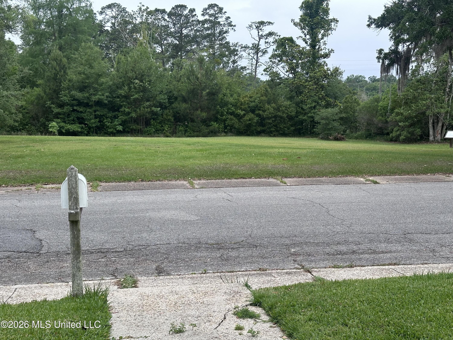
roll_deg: +0.9
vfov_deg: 30.3
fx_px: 628
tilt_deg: -6.5
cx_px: 226
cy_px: 170
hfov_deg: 39.7
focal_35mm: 48
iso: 64
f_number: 1.78
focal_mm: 6.86
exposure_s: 1/631
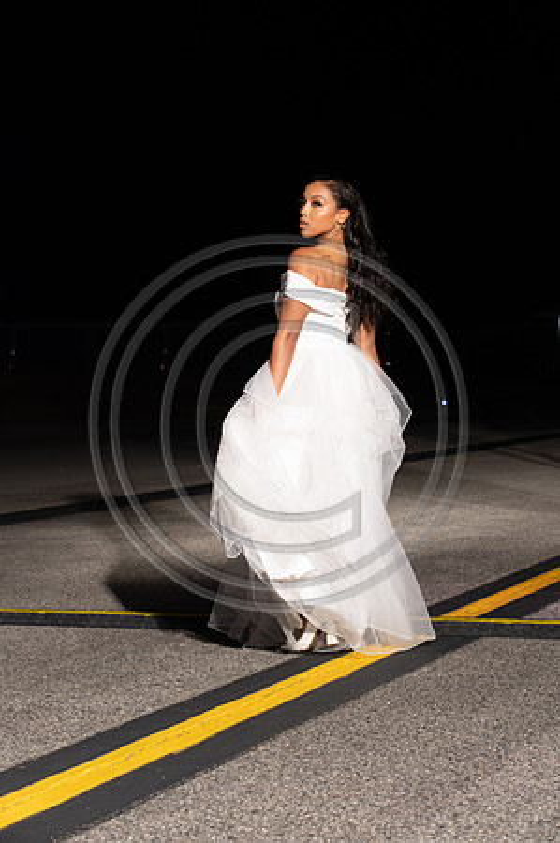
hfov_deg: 17.0
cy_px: 422
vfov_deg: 25.4
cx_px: 280
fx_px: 1871
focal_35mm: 80
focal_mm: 80
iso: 1000
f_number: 6.3
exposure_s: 1/200
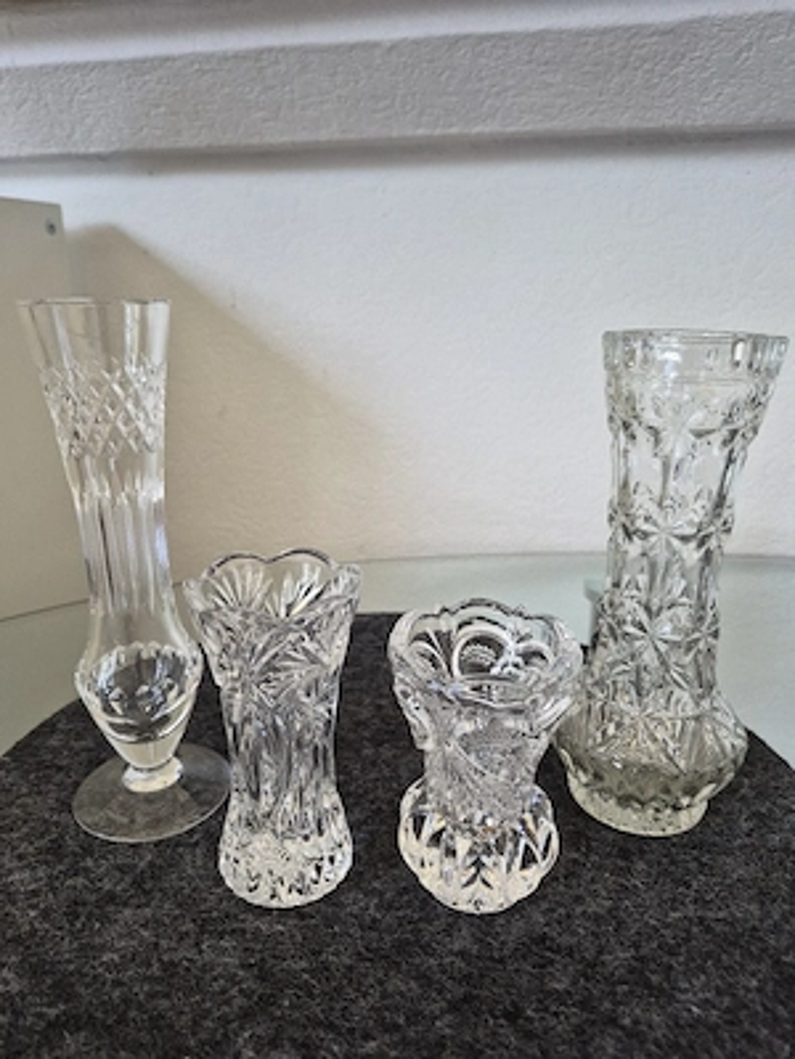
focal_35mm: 23
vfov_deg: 73.9
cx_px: 398
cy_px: 530
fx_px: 704
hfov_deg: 58.9
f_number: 1.8
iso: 500
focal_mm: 5.4
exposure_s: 1/100
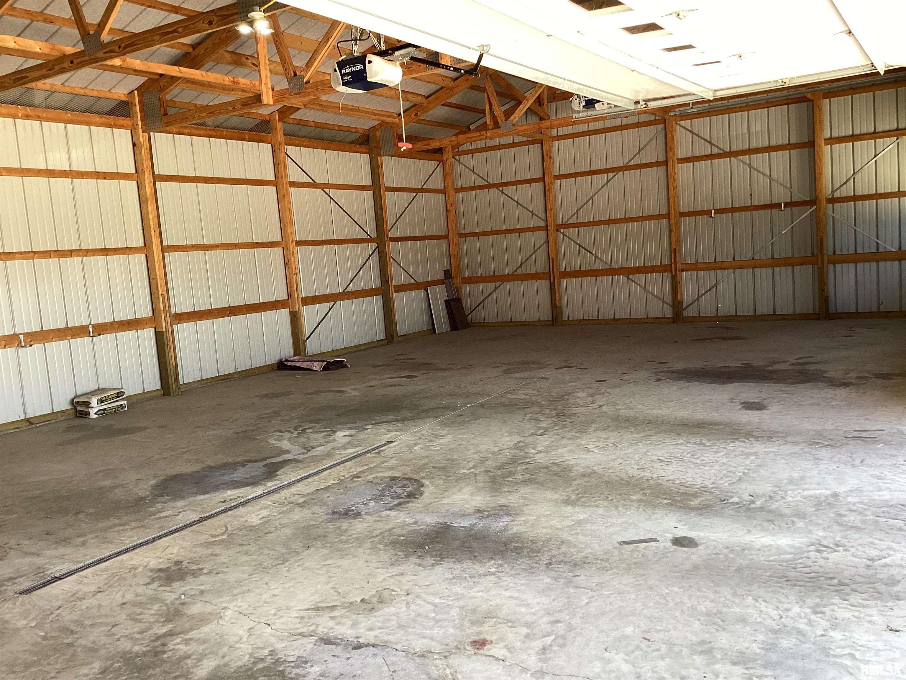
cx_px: 453
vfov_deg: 45.4
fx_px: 811
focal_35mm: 31
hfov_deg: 58.4
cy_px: 340
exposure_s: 1/100
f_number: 2.4
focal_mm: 3.3
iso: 64
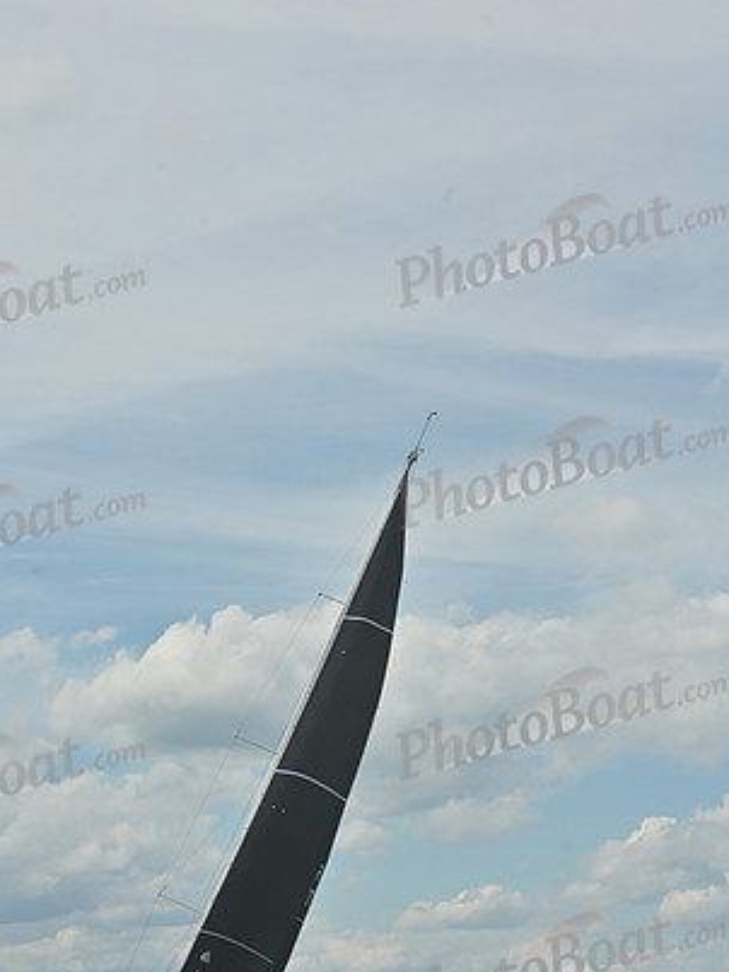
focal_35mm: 97
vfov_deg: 20.2
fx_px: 2725
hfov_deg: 15.2
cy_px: 627
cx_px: 272
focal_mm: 70
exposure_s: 1/1250
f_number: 11
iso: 320
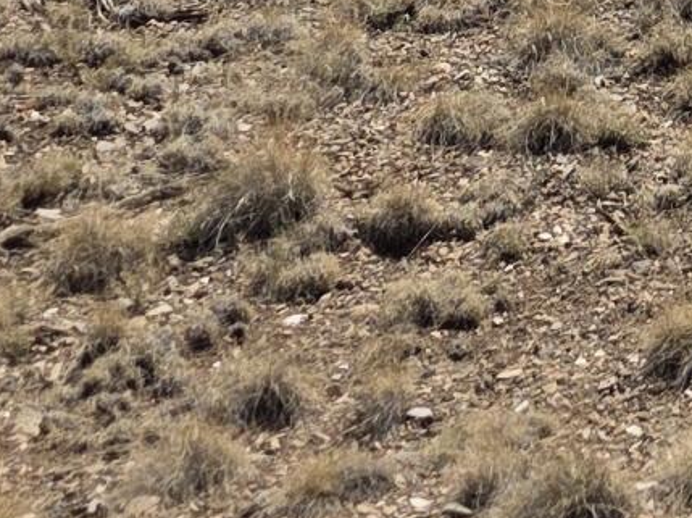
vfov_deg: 7.8
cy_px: -1113
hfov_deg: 11.1
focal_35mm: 161
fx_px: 3216
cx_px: 1403
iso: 80
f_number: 1.7
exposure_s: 1/7626
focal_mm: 6.3
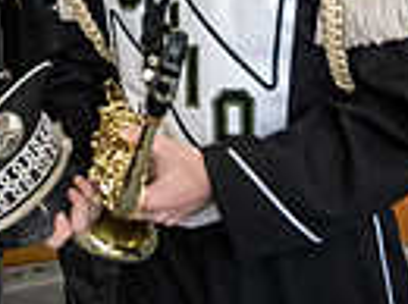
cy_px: -287
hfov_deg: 18.9
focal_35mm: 103
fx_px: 1212
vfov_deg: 12.7
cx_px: 60
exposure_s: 1/800
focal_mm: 24
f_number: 4
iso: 3200
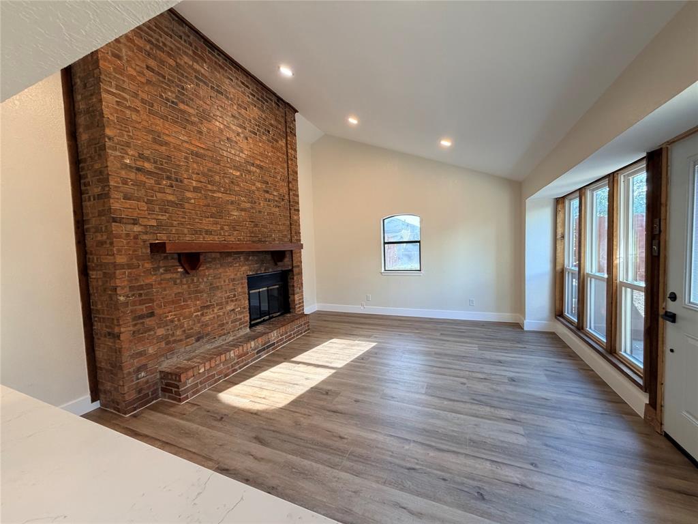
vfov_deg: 85.7
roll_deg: +2.1
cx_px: 349
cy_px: 262
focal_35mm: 14
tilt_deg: -3.6
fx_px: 282
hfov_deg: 102.1
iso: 250
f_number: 2.2
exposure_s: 1/120
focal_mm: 2.22
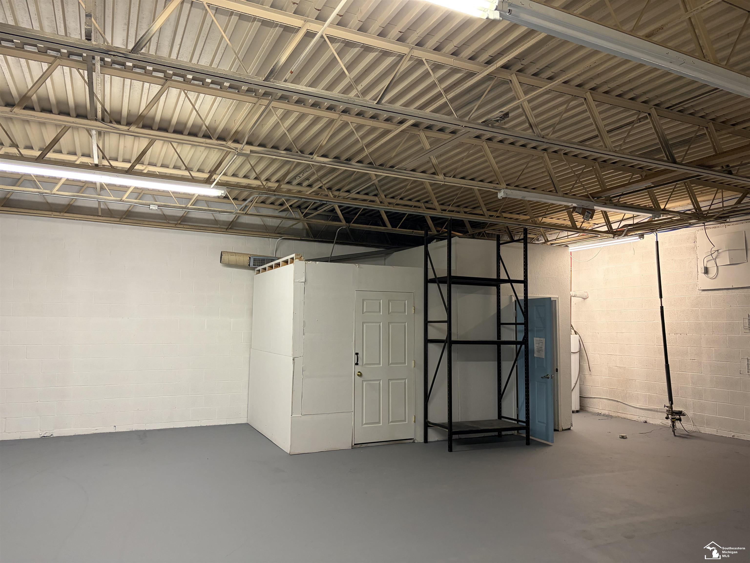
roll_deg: -1.7
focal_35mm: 26
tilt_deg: +5.6
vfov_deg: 53.1
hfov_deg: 67.3
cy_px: 282
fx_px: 563
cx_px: 375
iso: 200
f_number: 1.6
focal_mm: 5.96
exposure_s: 1/60
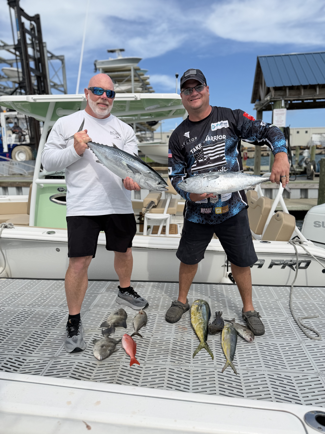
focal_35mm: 24
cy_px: 217
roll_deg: +2.1
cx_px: 162
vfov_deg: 71.6
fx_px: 300
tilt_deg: -9.7
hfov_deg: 56.8
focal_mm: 6.76
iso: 80
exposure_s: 1/6173
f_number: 1.78
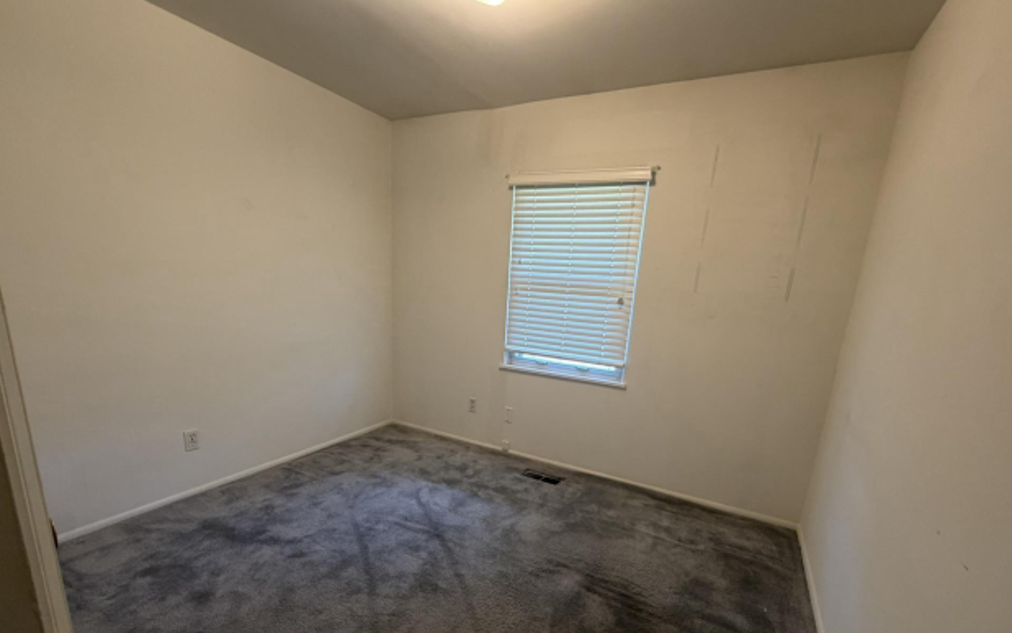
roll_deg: -2.4
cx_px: 517
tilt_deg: -13.2
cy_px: 388
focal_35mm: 16
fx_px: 441
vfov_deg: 70.3
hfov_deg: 97.8
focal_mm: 2.22
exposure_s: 1/60
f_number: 2.2
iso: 200
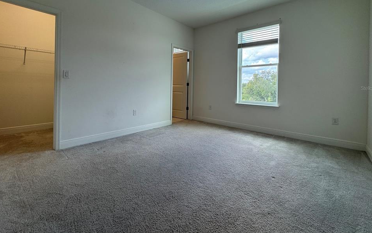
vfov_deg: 70.2
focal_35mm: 16
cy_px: 88
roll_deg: -1.2
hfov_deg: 97.8
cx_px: 184
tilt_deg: +0.1
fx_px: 162
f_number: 2.2
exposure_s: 1/120
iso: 50
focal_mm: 2.22
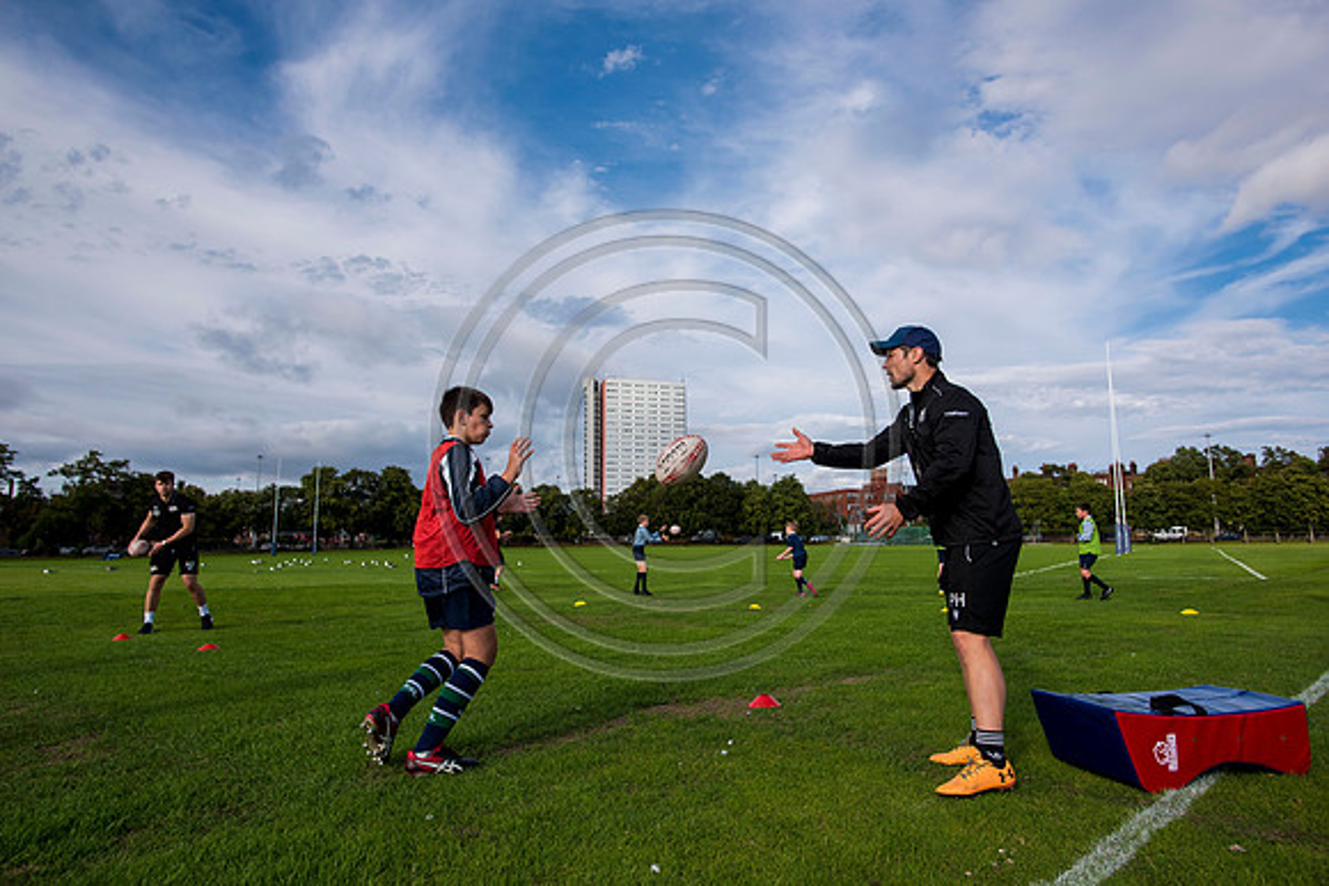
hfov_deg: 84.0
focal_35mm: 20
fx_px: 738
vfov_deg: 62.0
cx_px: 664
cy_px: 443
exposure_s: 1/2000
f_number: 4
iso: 250
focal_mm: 20
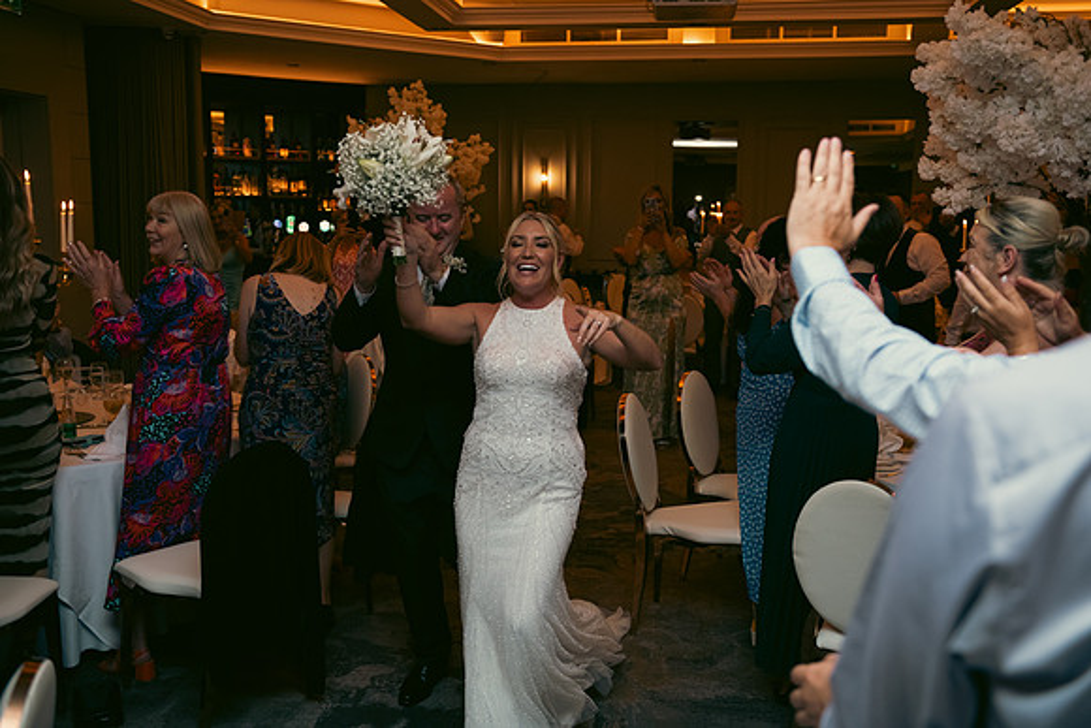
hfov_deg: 54.4
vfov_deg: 37.9
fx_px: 1061
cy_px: 364
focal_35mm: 35
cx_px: 546
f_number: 3.5
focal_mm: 35
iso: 800
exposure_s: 1/160
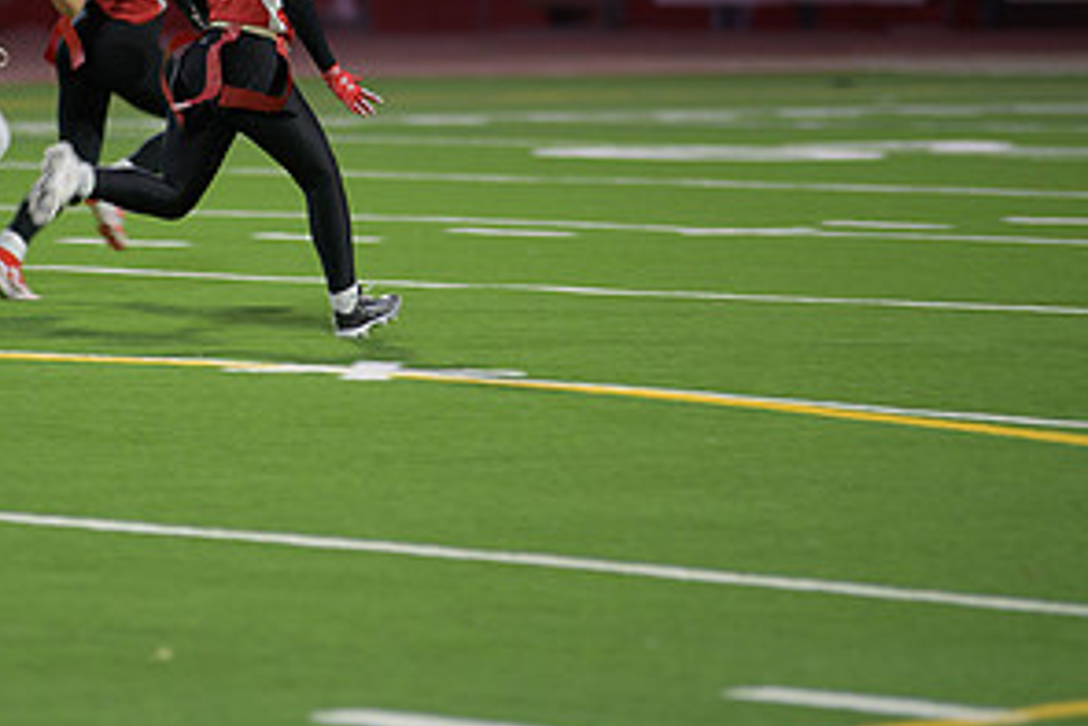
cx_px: 210
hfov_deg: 5.2
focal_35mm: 393
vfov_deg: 3.5
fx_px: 11883
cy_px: 94
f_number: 2.8
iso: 800
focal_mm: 200
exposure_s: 1/200
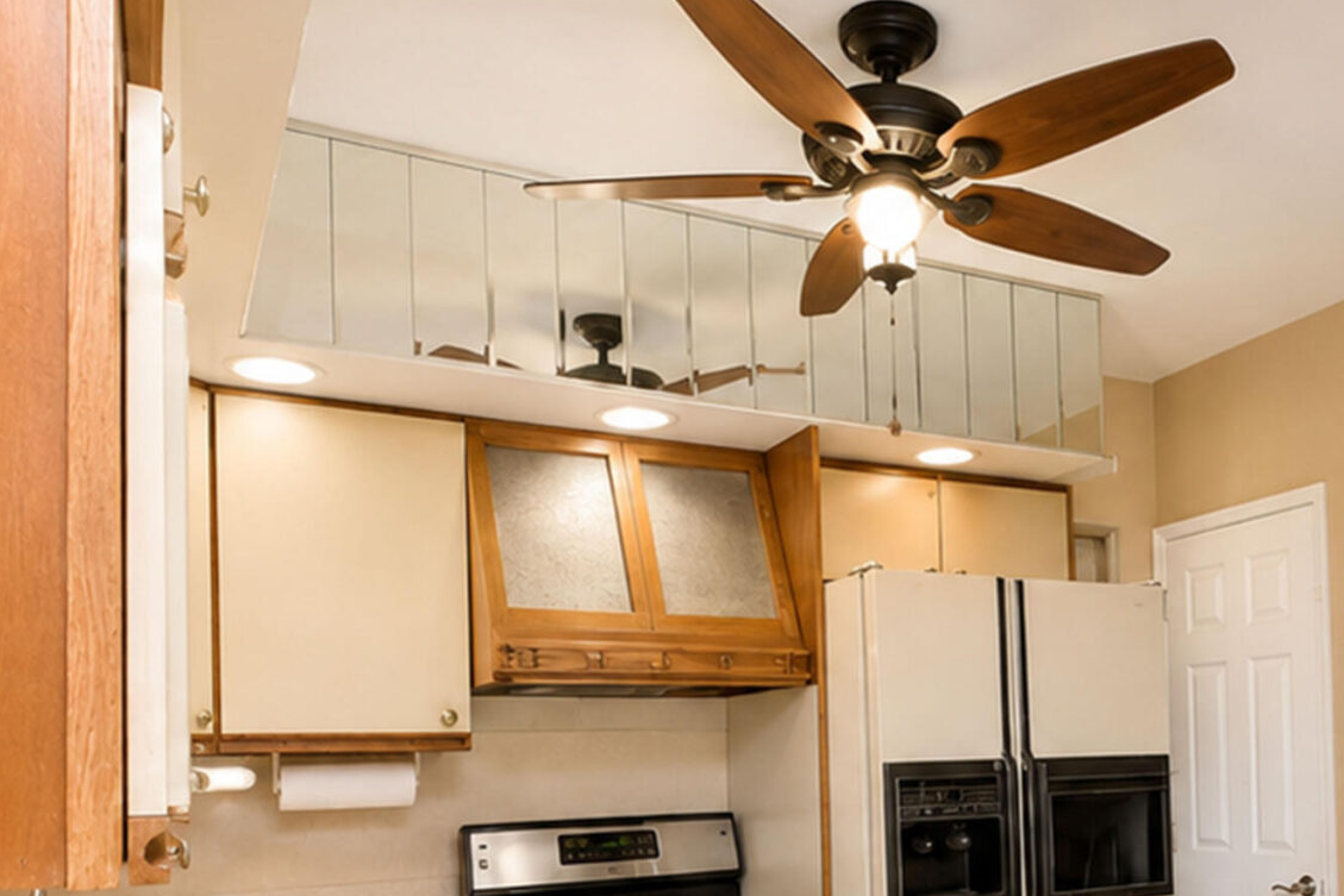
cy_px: 775
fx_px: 1269
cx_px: 1001
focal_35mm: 34
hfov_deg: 53.4
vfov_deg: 36.9
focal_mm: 10
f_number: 7.1
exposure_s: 1/160
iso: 2000
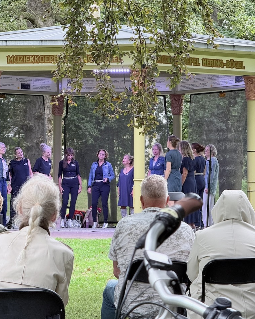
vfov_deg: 12.3
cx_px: 87
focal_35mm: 157
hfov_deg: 9.8
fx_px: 1481
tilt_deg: +1.7
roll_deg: -0.3
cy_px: 159
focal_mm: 15.66
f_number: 2.8
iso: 125
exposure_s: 1/99
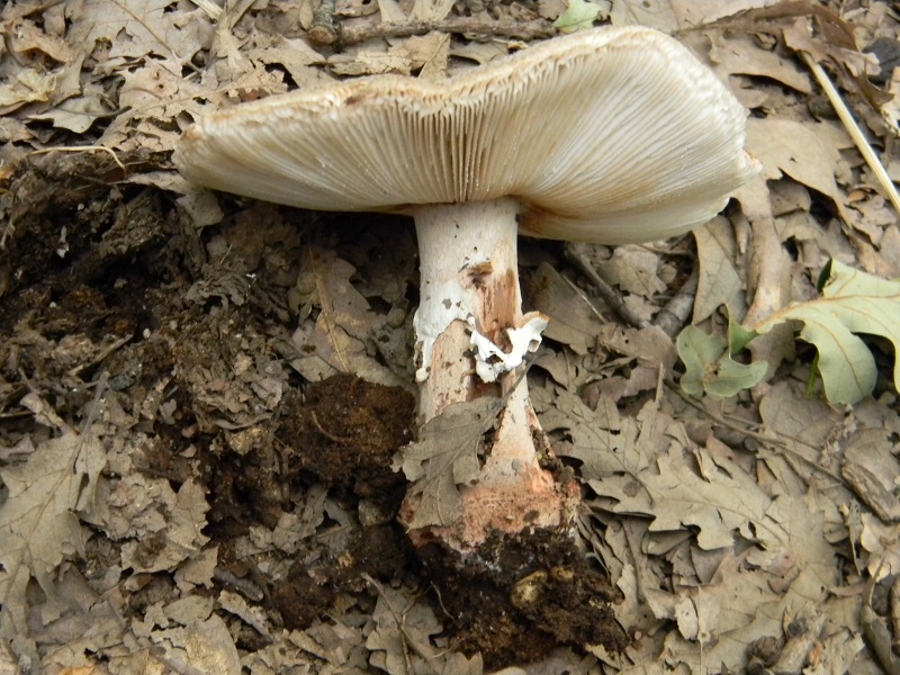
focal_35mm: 83
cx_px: 450
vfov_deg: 17.8
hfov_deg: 23.6
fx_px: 2158
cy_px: 338
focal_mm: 15.1
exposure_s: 1/25
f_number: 4.5
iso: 400
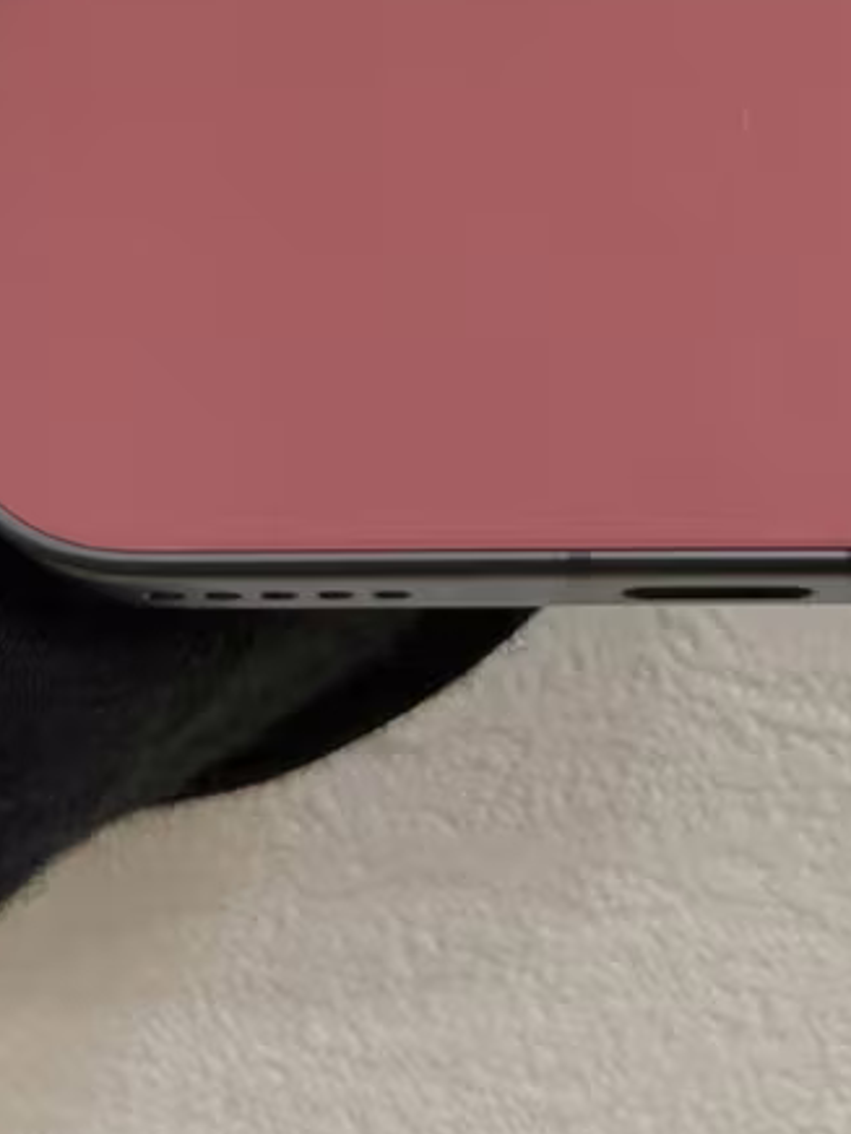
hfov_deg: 8.4
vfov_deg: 10.6
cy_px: -827
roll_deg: -2.2
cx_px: 612
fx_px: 5769
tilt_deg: +1.4
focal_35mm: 176
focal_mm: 6.76
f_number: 1.78
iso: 64
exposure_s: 1/50
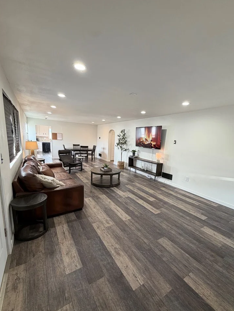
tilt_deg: -10.9
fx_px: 135
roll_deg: -3.5
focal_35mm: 15
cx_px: 123
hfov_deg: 81.7
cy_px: 165
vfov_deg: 98.1
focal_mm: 2.22
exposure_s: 1/60
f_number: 2.2
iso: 200
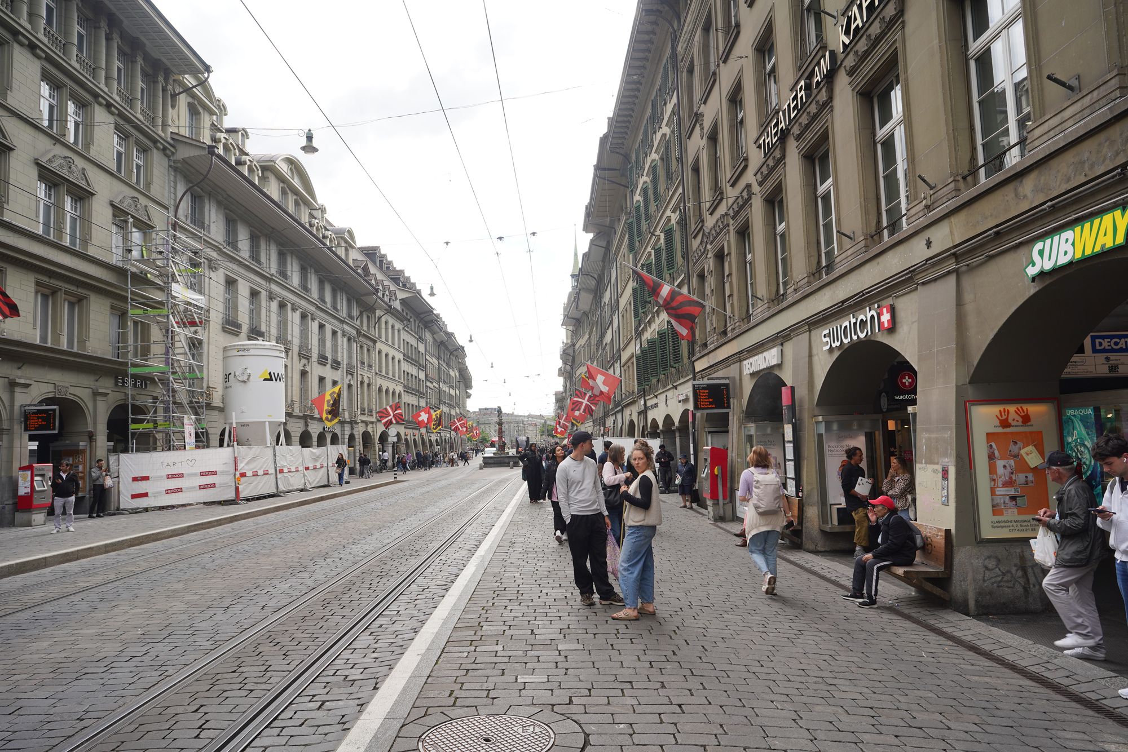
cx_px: 564
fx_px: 752
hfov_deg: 73.7
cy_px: 376
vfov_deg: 53.1
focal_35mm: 24
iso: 100
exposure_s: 1/100
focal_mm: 24
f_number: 9
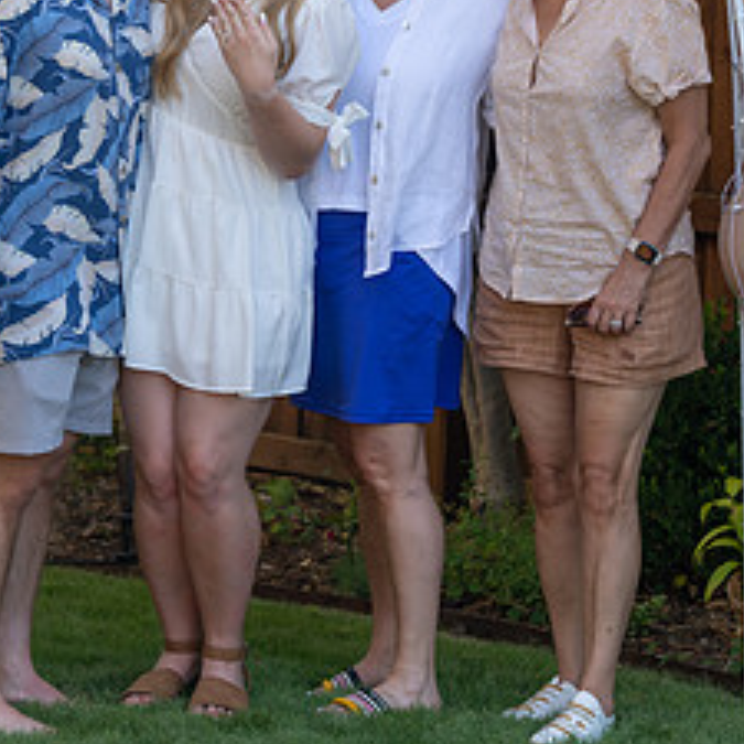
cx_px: 370
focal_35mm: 172
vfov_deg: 10.1
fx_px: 4182
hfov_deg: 10.2
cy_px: 139
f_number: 4
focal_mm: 101
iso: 250
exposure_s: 1/320
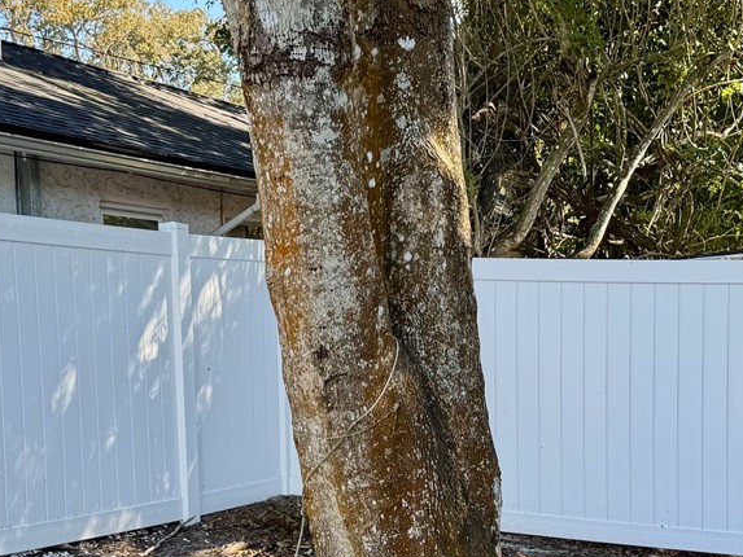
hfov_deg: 28.9
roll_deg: +0.7
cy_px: 459
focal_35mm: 67
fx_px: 1438
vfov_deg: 21.6
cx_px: 462
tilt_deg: -4.9
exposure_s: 1/765
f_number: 1.78
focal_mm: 6.76
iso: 80
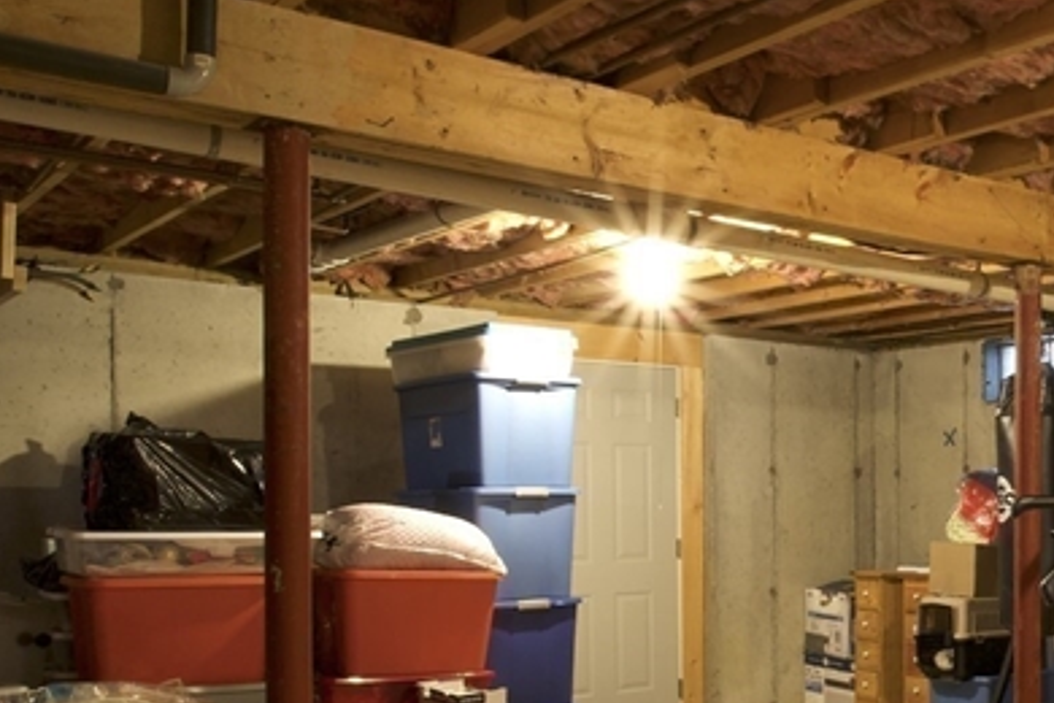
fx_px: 1230
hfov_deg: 40.6
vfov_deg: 31.2
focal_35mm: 42
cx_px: 1054
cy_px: 542
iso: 320
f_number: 16
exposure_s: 5
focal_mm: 11
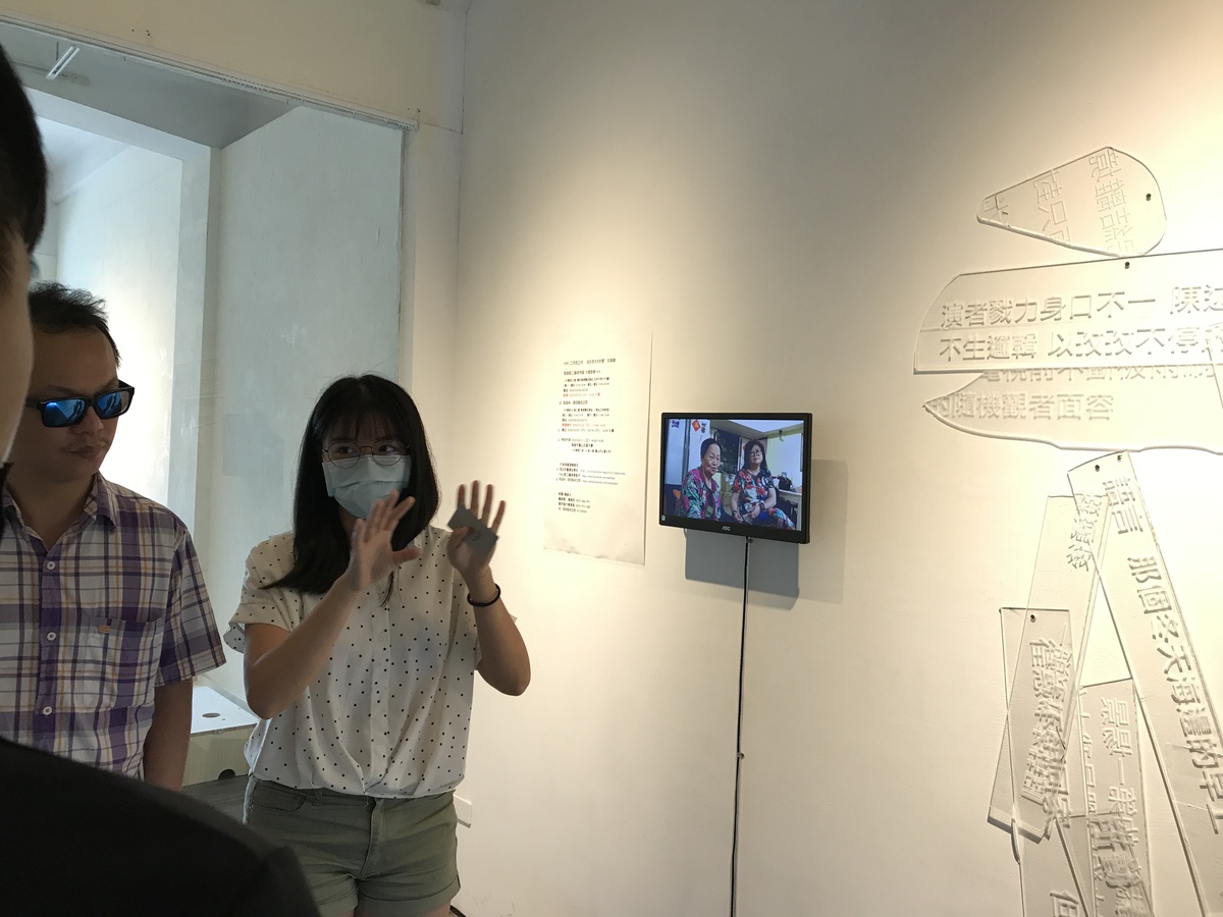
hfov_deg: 63.4
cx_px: 612
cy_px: 458
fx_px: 989
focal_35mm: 28
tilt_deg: +0.0
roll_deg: -2.0
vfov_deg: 49.7
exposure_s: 1/24
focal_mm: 3.99
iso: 40
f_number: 1.8
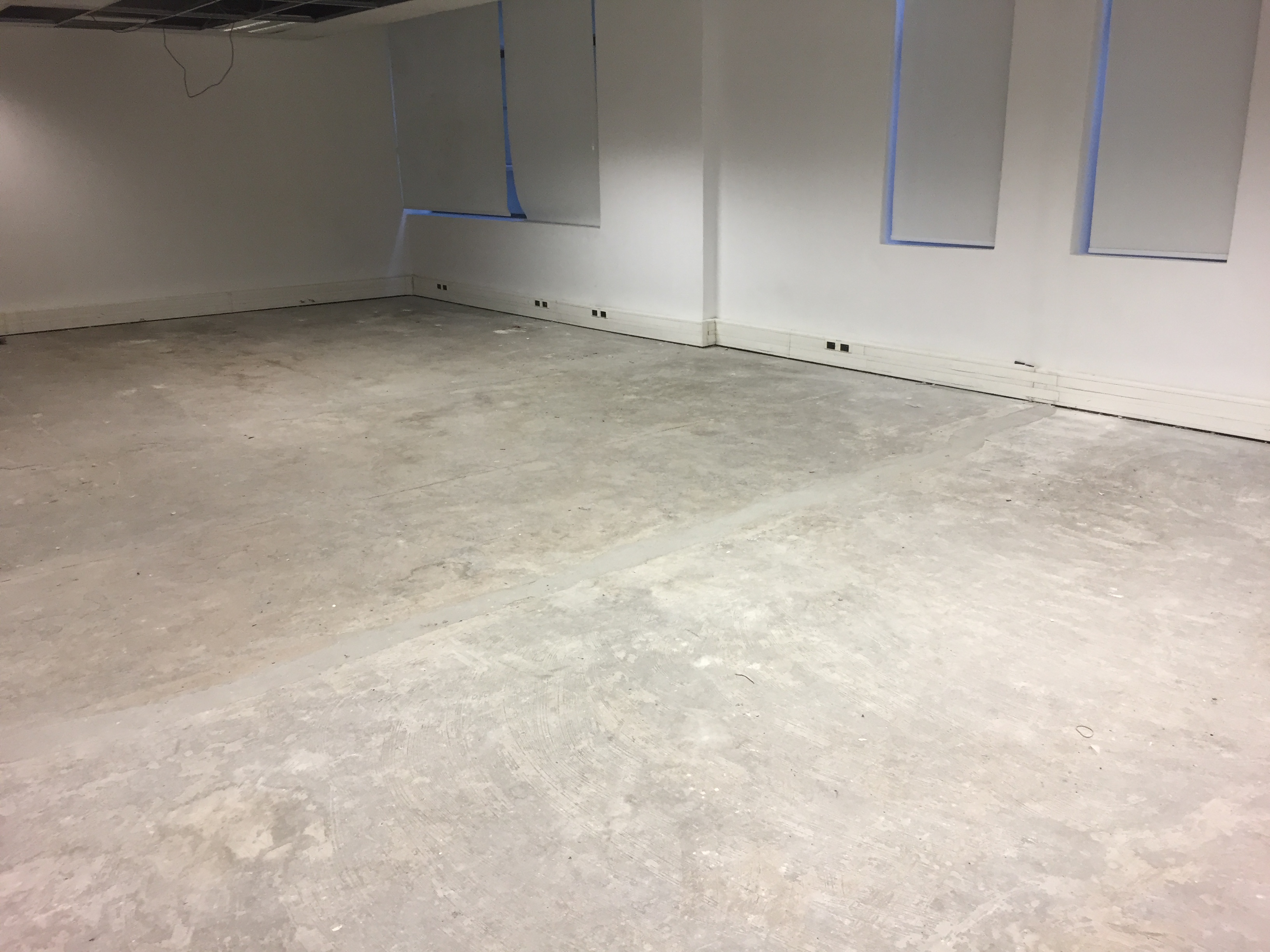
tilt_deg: -17.3
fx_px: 1064
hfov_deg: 61.7
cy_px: 476
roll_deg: +0.7
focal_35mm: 29
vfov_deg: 48.2
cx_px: 635
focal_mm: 4.15
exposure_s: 1/33
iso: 100
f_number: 2.2
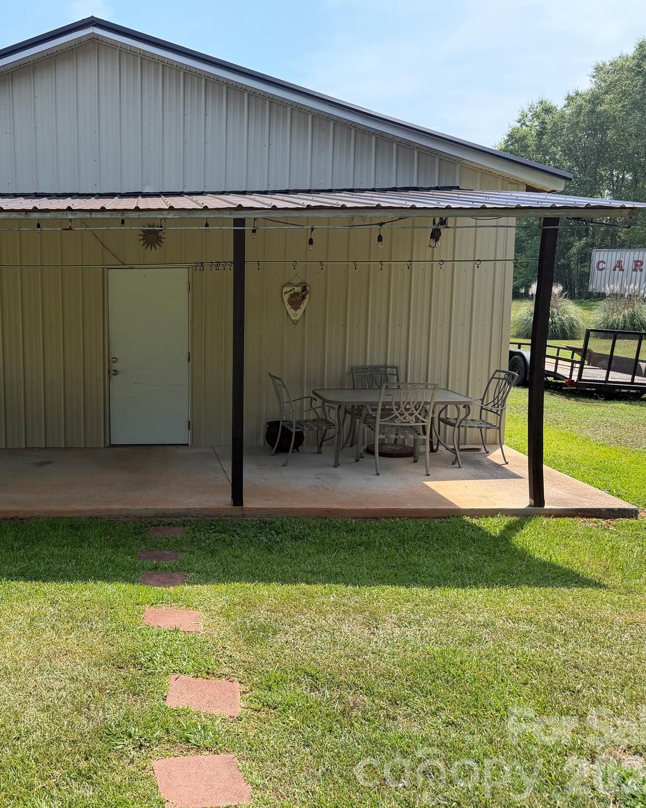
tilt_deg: -6.3
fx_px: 765
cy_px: 399
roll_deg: -1.1
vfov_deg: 55.7
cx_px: 128
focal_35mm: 32
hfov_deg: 43.6
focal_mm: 6.76
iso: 100
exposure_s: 1/1901
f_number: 1.78
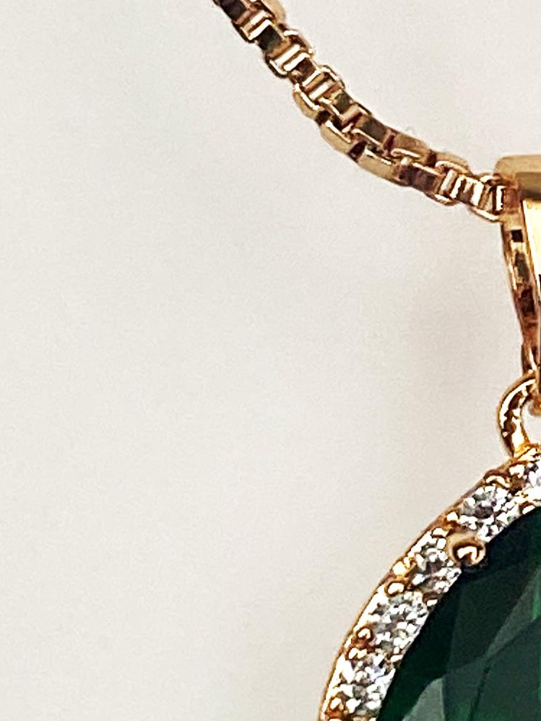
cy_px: 247
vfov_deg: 9.4
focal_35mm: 210
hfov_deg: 7.0
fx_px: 4374
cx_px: 586
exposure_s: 1/121
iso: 80
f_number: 1.8
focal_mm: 4.25
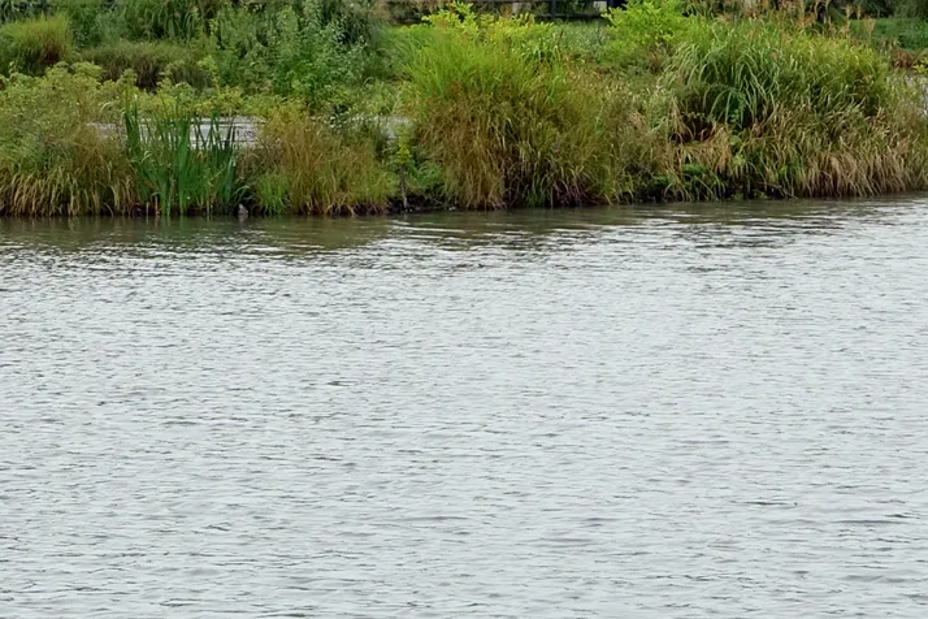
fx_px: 5052
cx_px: 122
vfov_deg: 6.9
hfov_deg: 10.4
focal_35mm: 196
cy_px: -202
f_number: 7.1
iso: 125
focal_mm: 25.7
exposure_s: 1/160
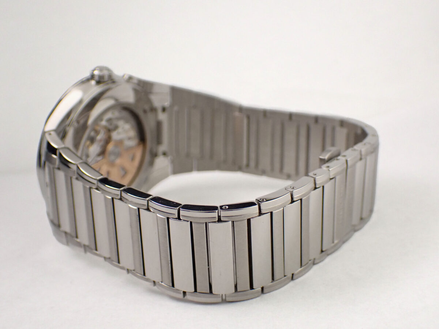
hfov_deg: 40.4
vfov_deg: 30.9
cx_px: 220
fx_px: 596
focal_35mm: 47
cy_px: 164
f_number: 3.1
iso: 800
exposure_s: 1/125
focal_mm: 8.4
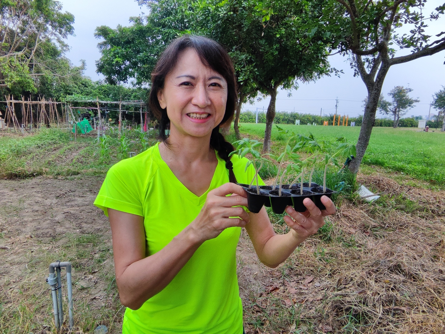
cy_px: 167
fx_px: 206
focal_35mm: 16
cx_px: 222
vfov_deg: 78.1
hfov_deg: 94.5
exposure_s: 1/436
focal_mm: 2.13
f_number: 2.4
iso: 50
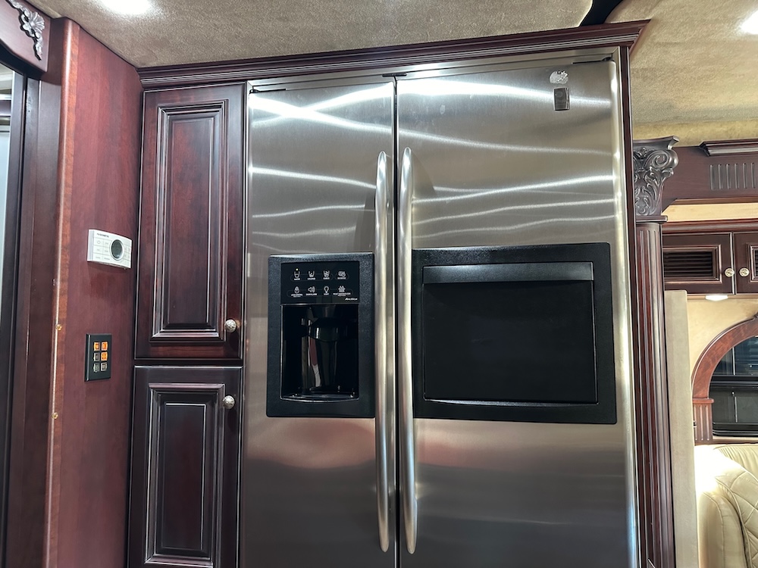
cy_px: 284
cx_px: 379
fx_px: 526
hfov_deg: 71.6
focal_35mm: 24
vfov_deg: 56.8
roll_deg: +0.6
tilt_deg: +5.0
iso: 500
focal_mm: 6.86
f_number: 1.78
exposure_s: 1/42
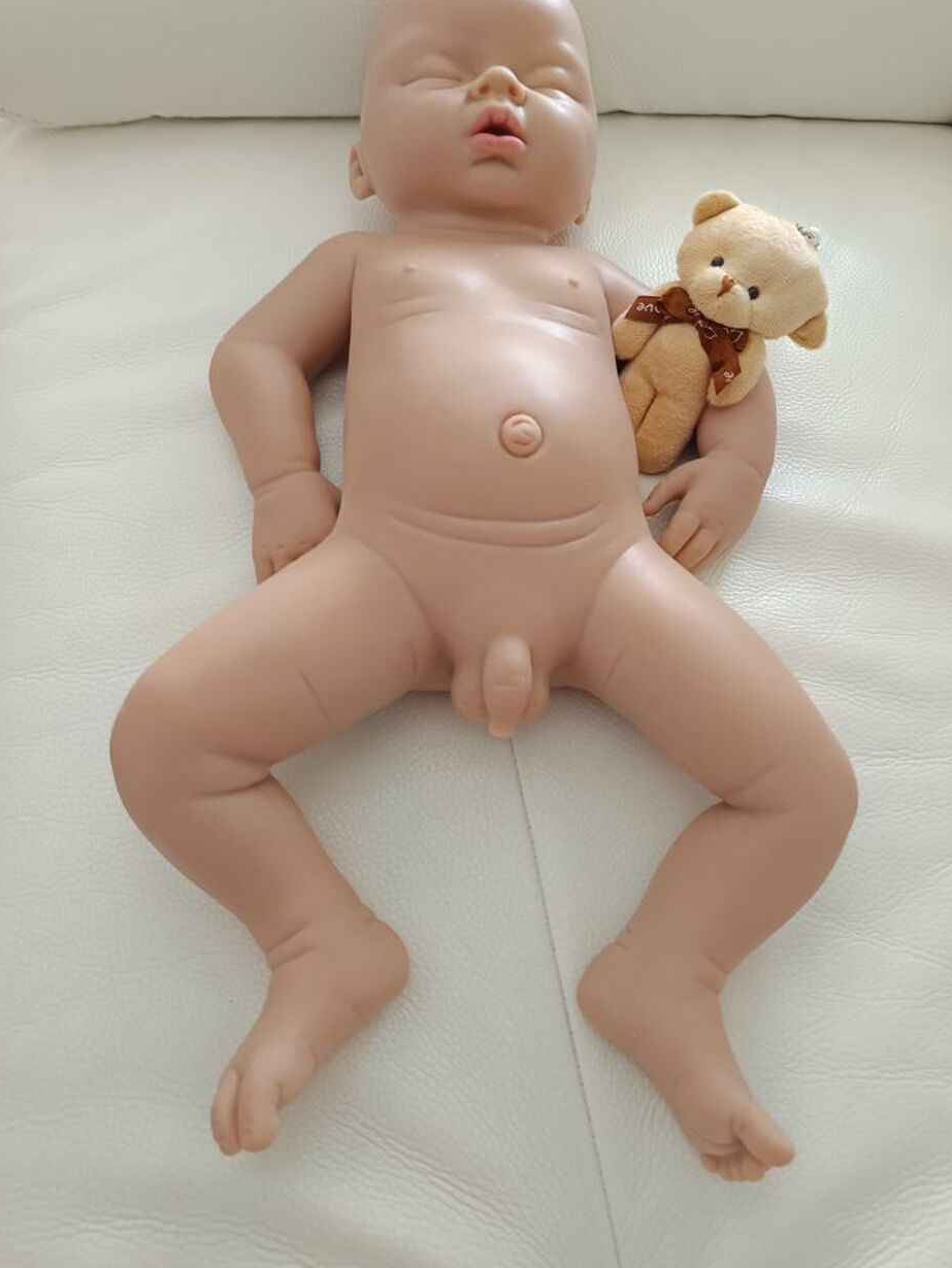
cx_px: 505
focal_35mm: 26
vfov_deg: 67.3
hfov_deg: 53.0
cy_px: 603
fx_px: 953
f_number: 1.7
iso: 155
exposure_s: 1/50
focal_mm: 5.31
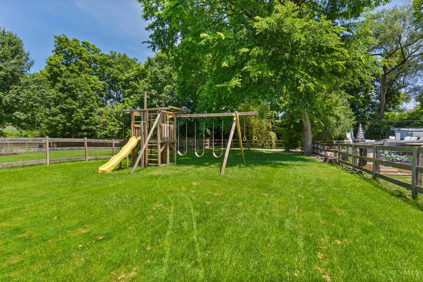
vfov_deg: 67.4
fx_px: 211
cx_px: 212
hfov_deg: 90.0
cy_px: 141
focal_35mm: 18
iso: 250
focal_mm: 12
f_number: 9
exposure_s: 1/40
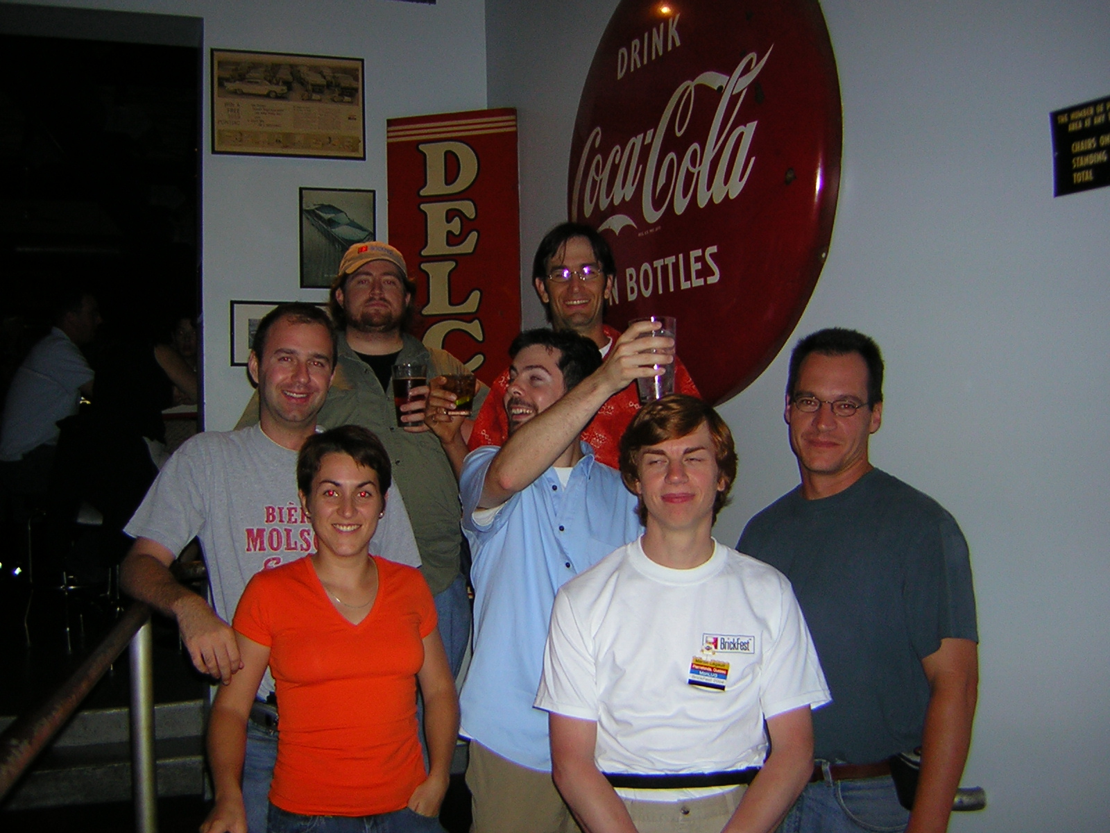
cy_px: 416
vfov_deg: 39.7
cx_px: 555
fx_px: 1154
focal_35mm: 36
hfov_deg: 51.4
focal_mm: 4.7
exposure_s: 1/60.1
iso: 50
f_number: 2.6
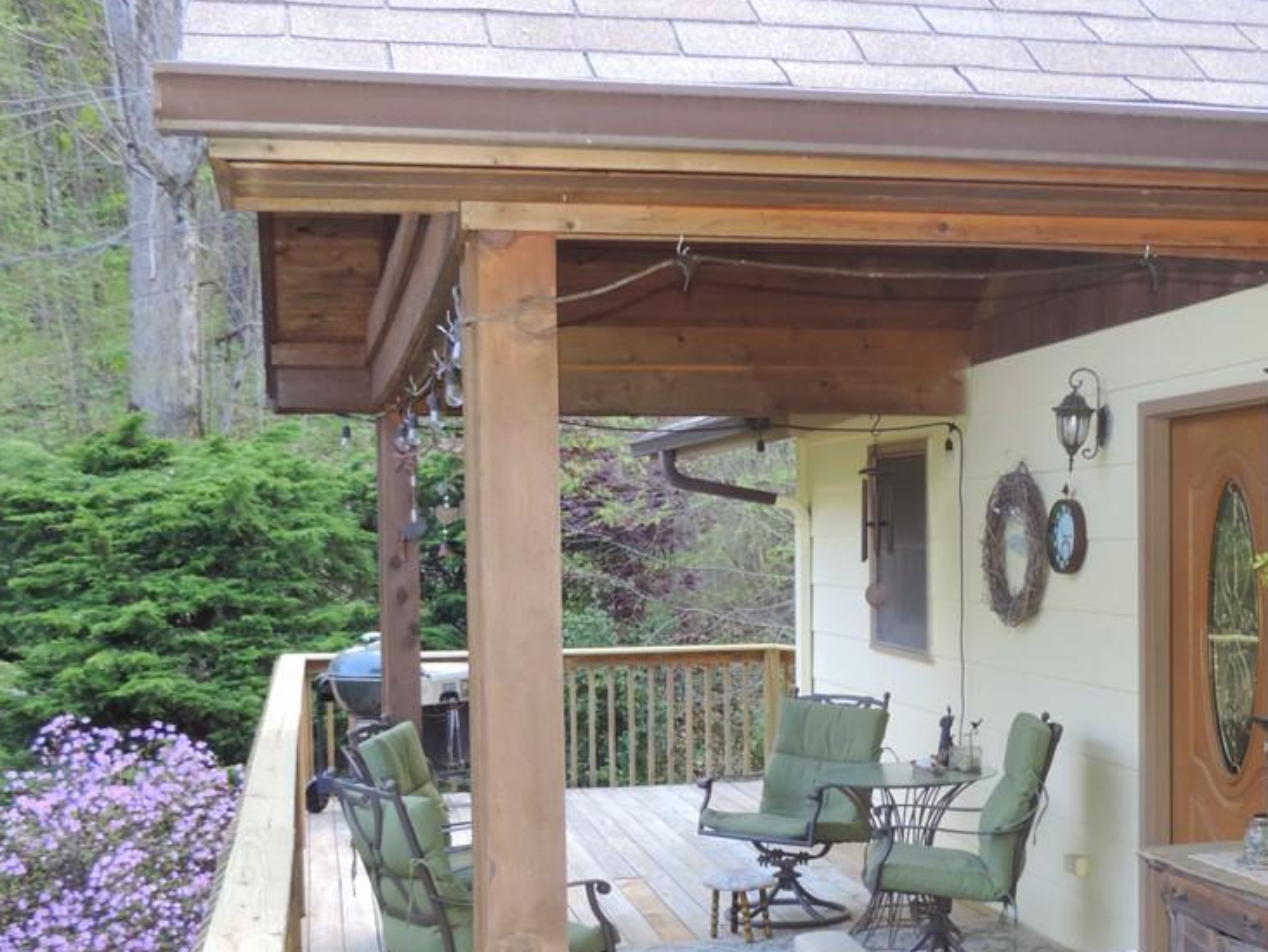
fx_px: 1796
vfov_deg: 29.5
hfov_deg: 38.7
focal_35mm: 49
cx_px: 772
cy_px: 628
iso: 220
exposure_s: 1/100
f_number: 3.3
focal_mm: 6.2
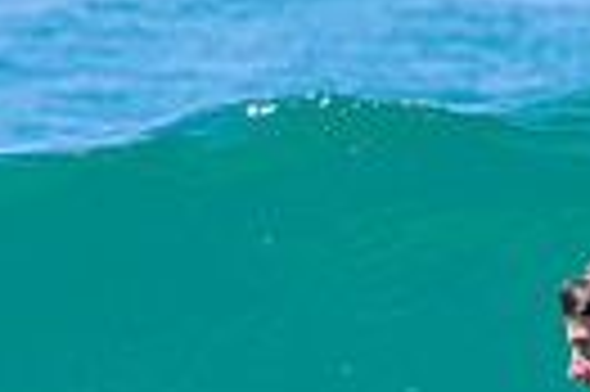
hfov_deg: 0.8
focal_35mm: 2480
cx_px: 293
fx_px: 40594
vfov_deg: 0.6
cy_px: 683
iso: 1800
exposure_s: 1/2000
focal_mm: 560
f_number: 11
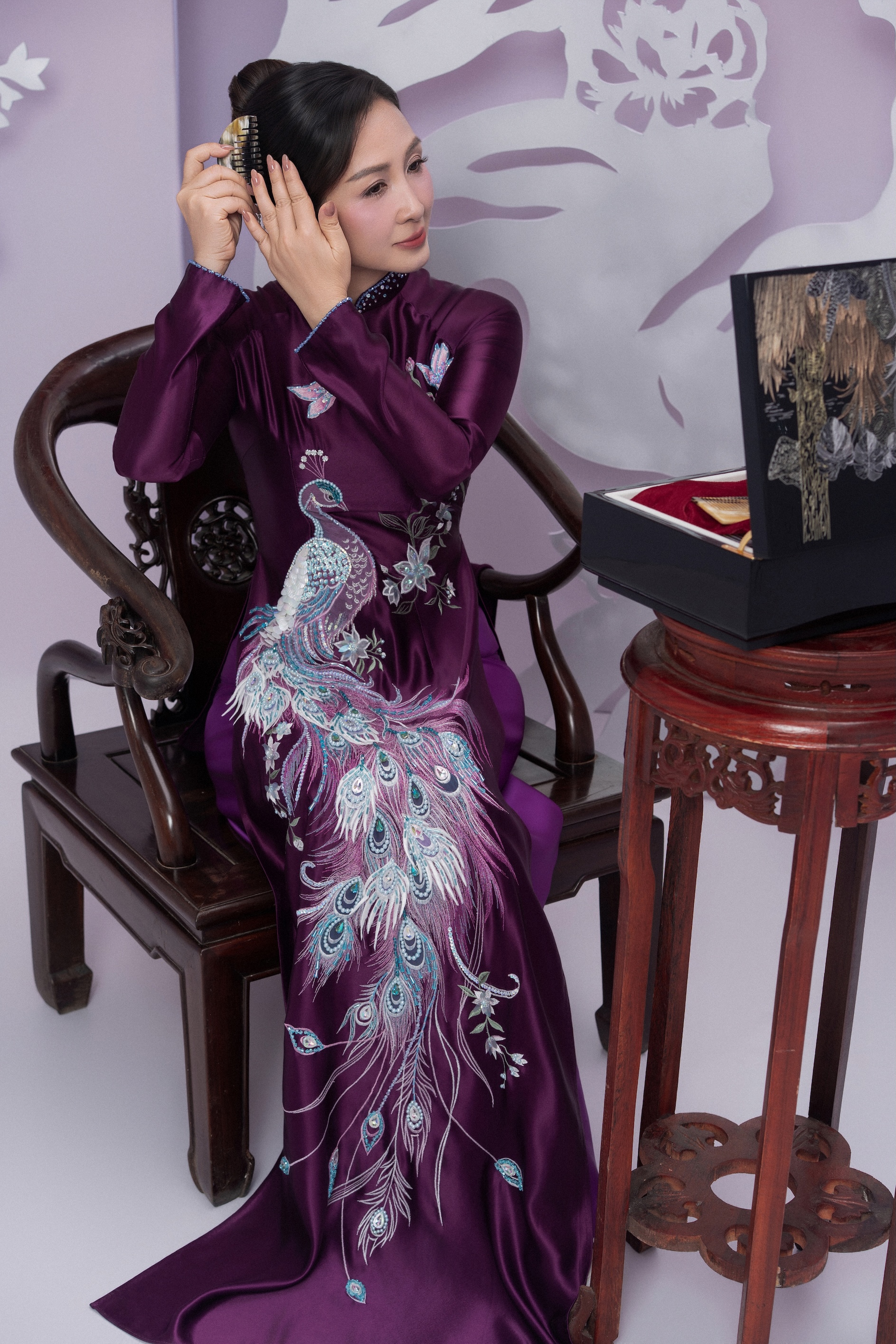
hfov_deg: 24.6
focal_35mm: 55
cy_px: 672
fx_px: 2053
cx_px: 448
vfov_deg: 36.2
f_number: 5.6
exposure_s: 1/160
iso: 200
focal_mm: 55
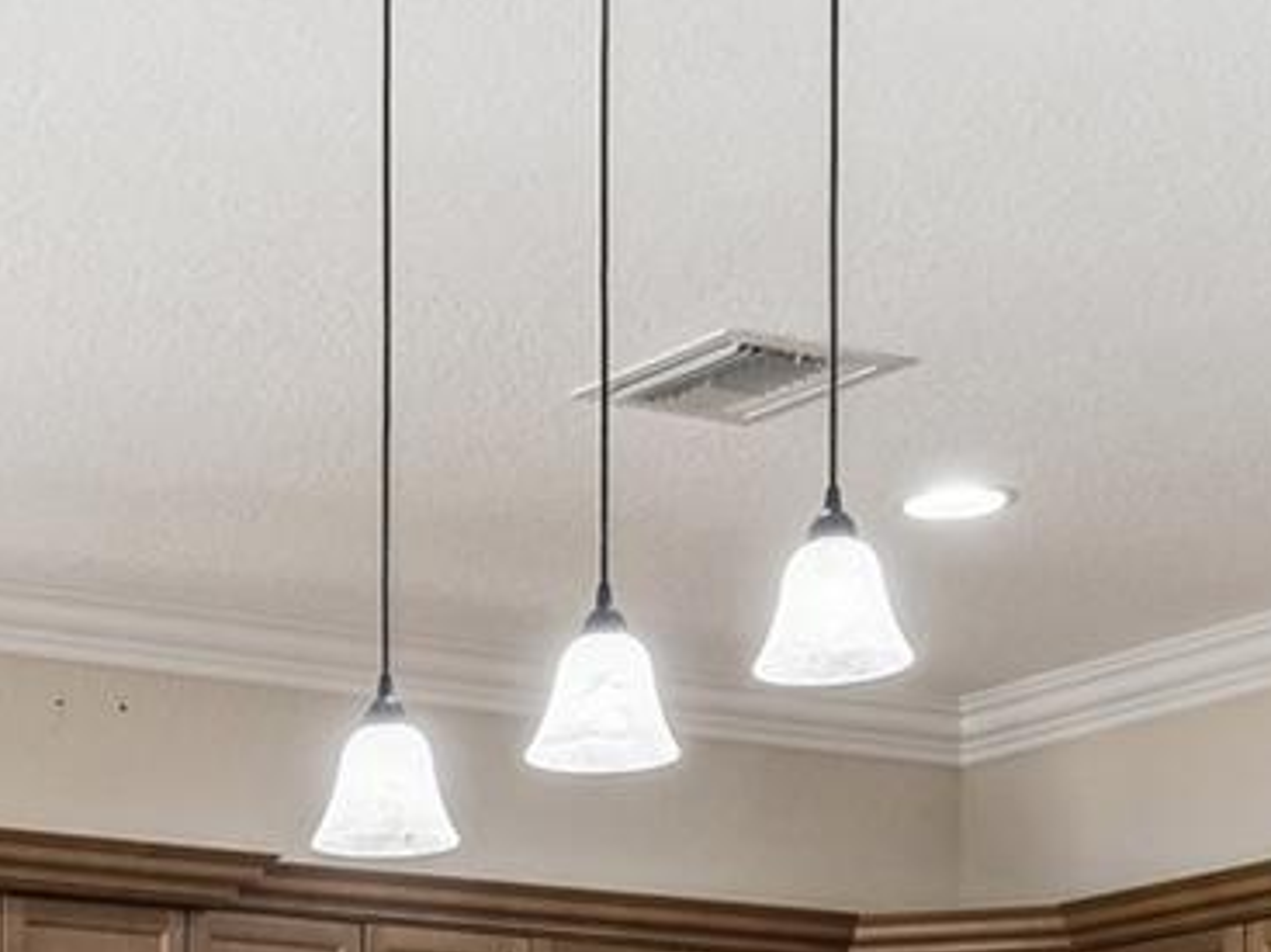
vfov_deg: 13.3
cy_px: 1606
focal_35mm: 102
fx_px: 3744
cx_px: -343
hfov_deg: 18.1
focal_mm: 19
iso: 100
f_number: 8
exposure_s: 1/13
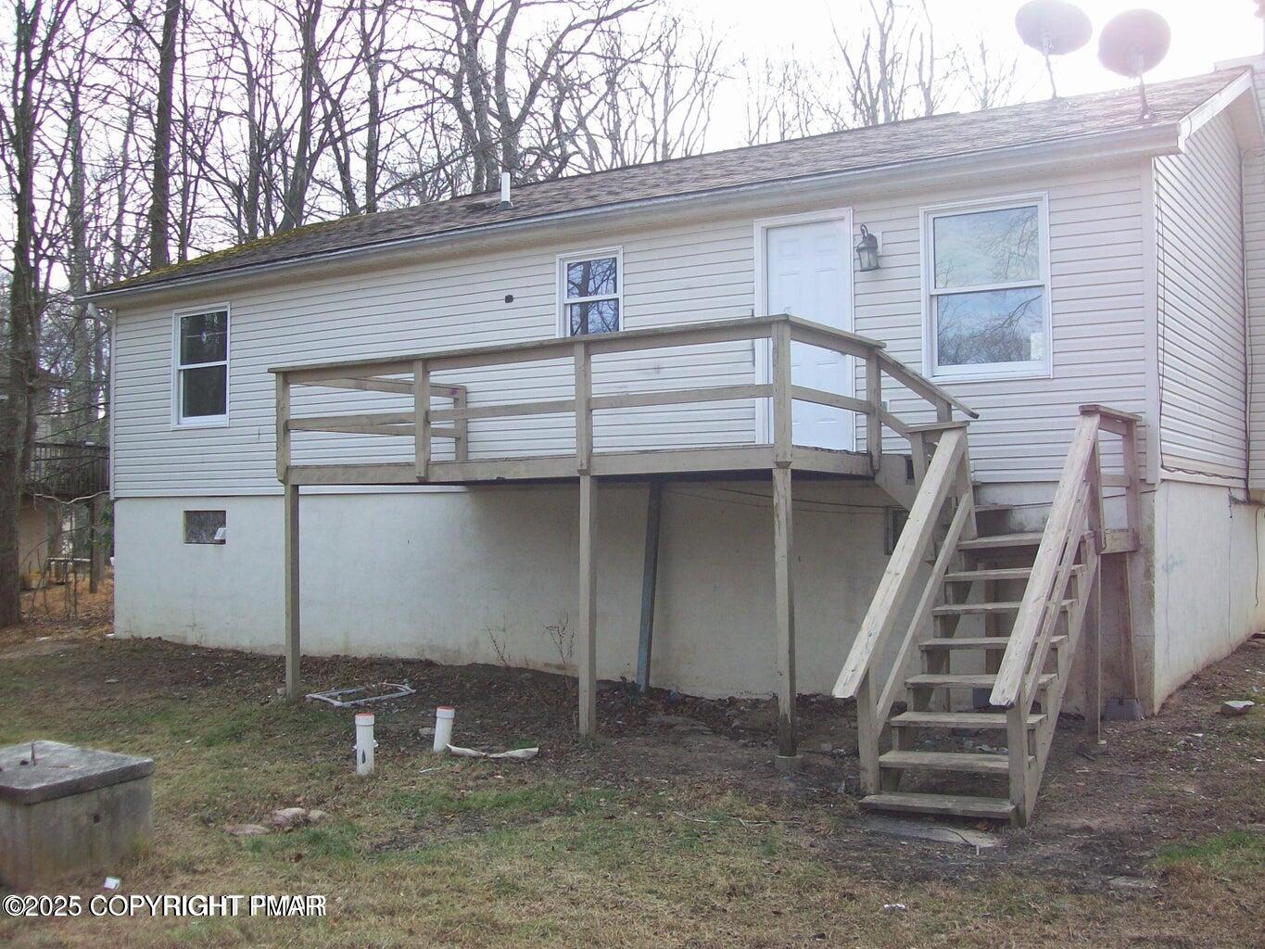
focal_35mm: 36
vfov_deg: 39.7
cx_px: 632
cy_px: 474
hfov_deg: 51.4
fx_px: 1316
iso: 80
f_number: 2.7
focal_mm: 6
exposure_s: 1/253
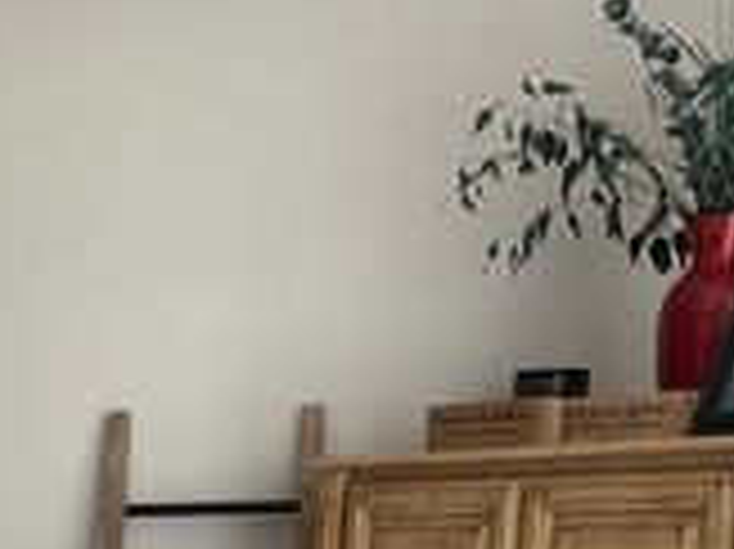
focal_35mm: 98
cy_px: 968
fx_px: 2076
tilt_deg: -7.6
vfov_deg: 13.6
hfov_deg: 17.8
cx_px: -394
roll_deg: -2.3
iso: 200
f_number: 1.78
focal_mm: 6.76
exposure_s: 1/120
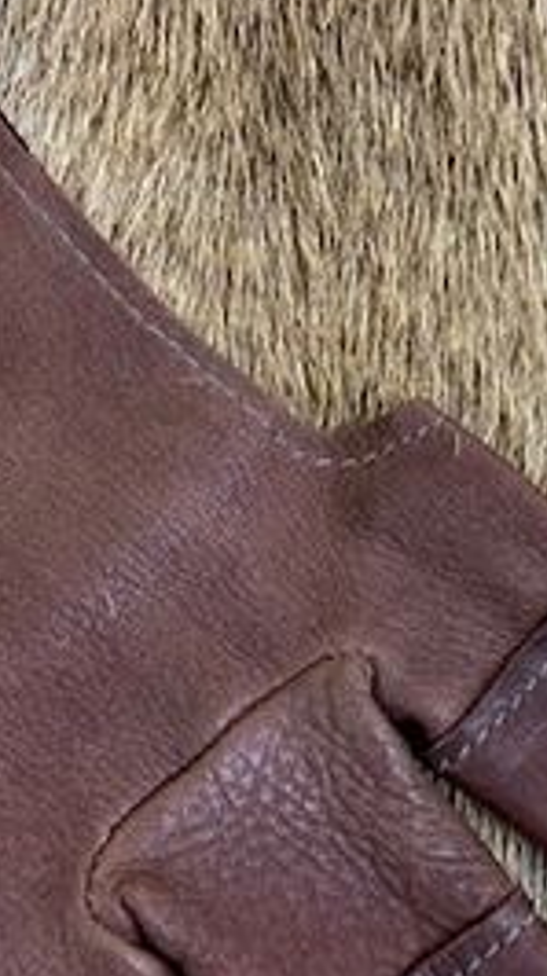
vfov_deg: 32.8
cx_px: 173
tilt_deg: -83.7
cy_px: 587
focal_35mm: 64
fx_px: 1656
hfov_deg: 18.7
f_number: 1.8
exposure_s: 1/60
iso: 125
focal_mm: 4.25
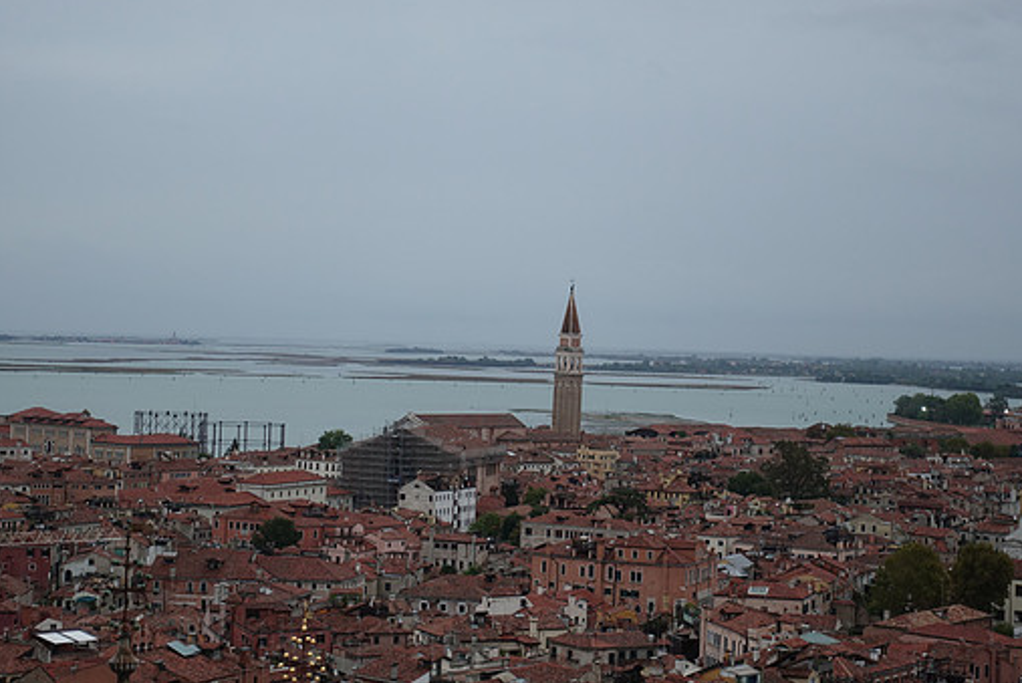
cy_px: 348
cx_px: 518
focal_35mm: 80
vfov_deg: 17.1
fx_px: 2273
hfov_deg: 25.3
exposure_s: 1/80
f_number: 2.8
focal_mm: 25.59
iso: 200
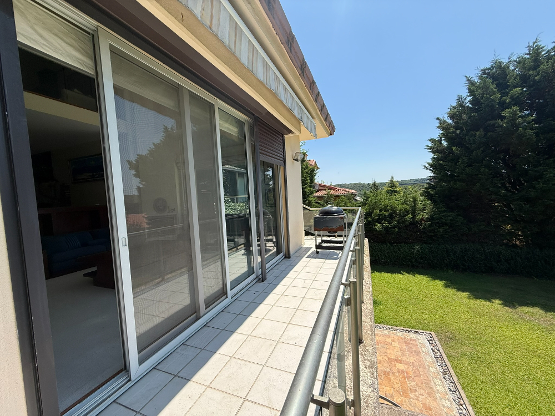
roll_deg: +4.0
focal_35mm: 14
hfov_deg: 102.1
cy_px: 208
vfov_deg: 85.7
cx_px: 278
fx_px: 224
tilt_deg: -3.7
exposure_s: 1/1698
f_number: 2.2
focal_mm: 2.22
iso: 50
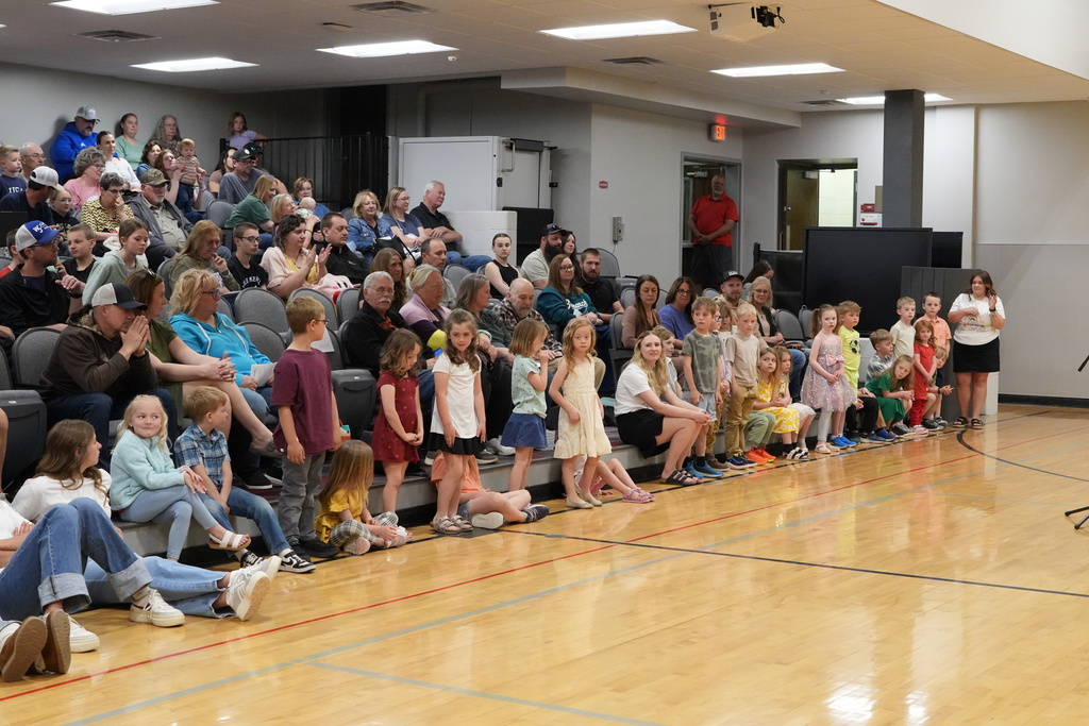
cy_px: 363
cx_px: 544
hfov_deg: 37.8
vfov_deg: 25.8
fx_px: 1588
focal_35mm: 52
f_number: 3.5
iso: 5000
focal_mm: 35
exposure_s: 1/400
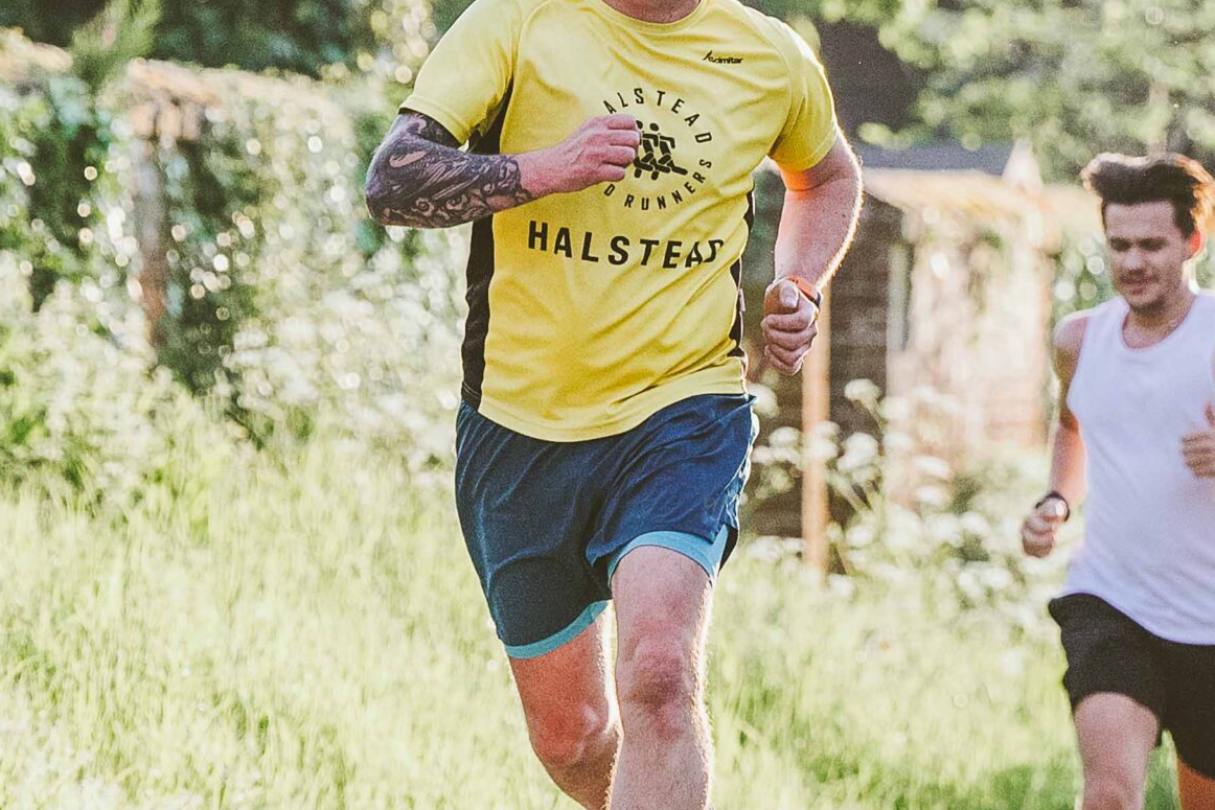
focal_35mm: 511
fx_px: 17247
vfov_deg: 2.7
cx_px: 523
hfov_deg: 4.0
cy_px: 453
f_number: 3.5
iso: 500
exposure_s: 1/2000
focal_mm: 155
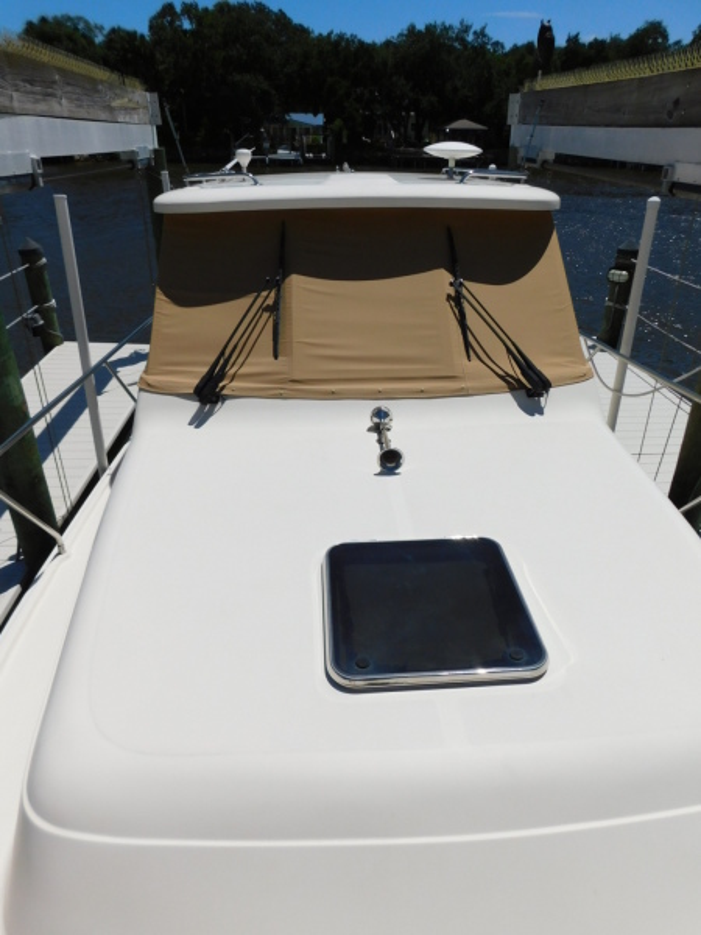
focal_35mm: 23
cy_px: 468
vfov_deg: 73.9
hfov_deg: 58.9
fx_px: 621
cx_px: 350
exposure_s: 1/1500
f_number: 6
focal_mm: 4
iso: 125
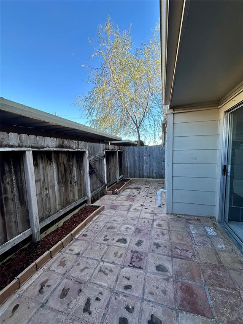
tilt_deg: -3.8
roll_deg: +1.1
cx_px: 122
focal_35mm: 14
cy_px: 162
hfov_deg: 85.7
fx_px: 131
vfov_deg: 102.1
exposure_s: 1/376
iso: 40
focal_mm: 2.22
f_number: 2.2
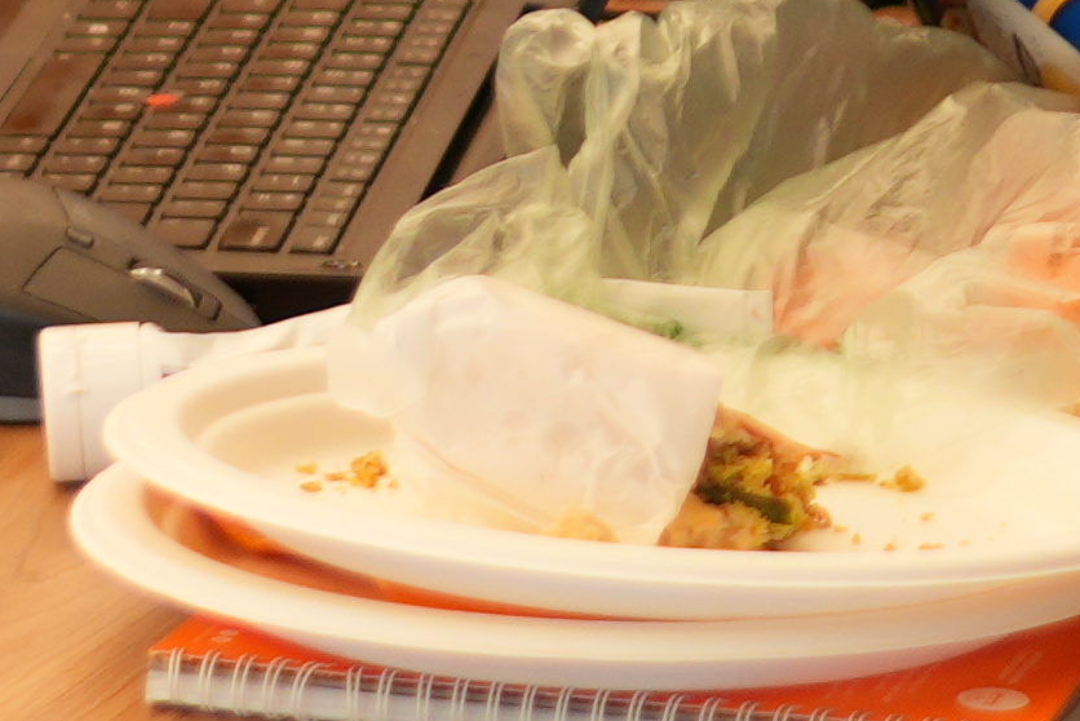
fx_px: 11664
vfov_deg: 3.5
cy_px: -491
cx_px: 1293
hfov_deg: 5.3
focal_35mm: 389
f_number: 1.8
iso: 125
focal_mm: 35
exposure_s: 1/60
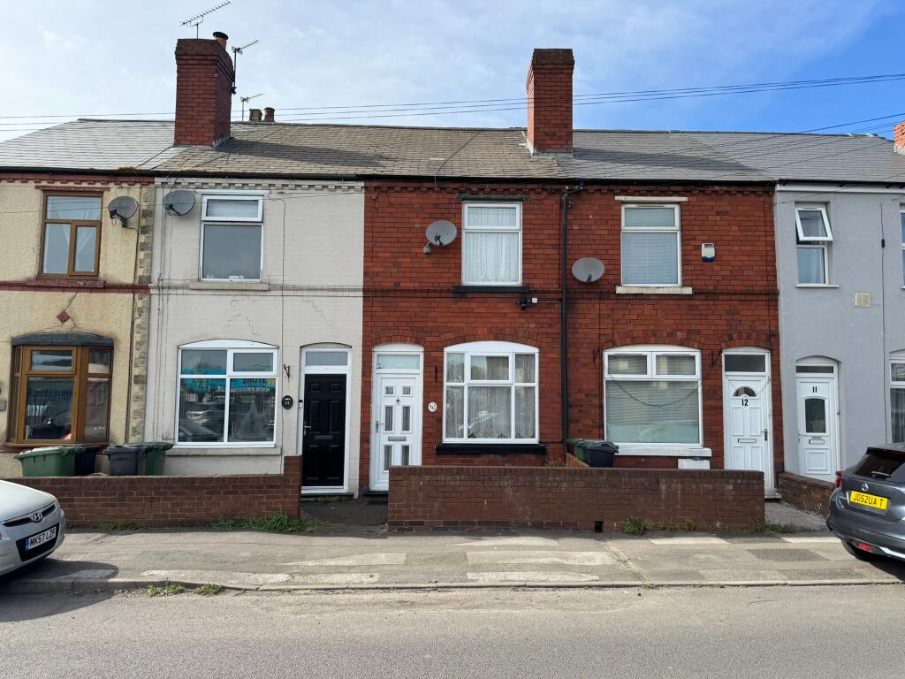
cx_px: 452
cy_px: 340
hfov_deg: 71.6
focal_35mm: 24
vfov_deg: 56.8
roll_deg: +0.5
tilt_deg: +4.6
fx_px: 627
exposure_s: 1/2604
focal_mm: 6.76
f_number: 1.78
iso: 80
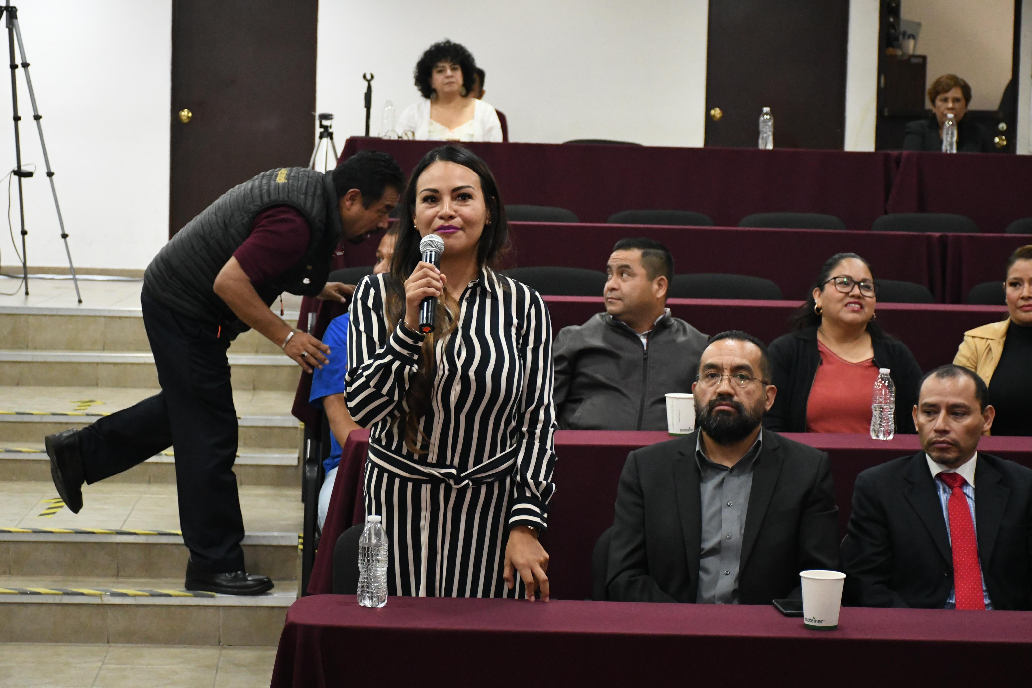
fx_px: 2580
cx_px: 516
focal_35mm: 90
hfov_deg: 22.6
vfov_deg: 15.2
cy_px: 344
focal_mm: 60
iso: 5000
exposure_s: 1/100
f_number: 5
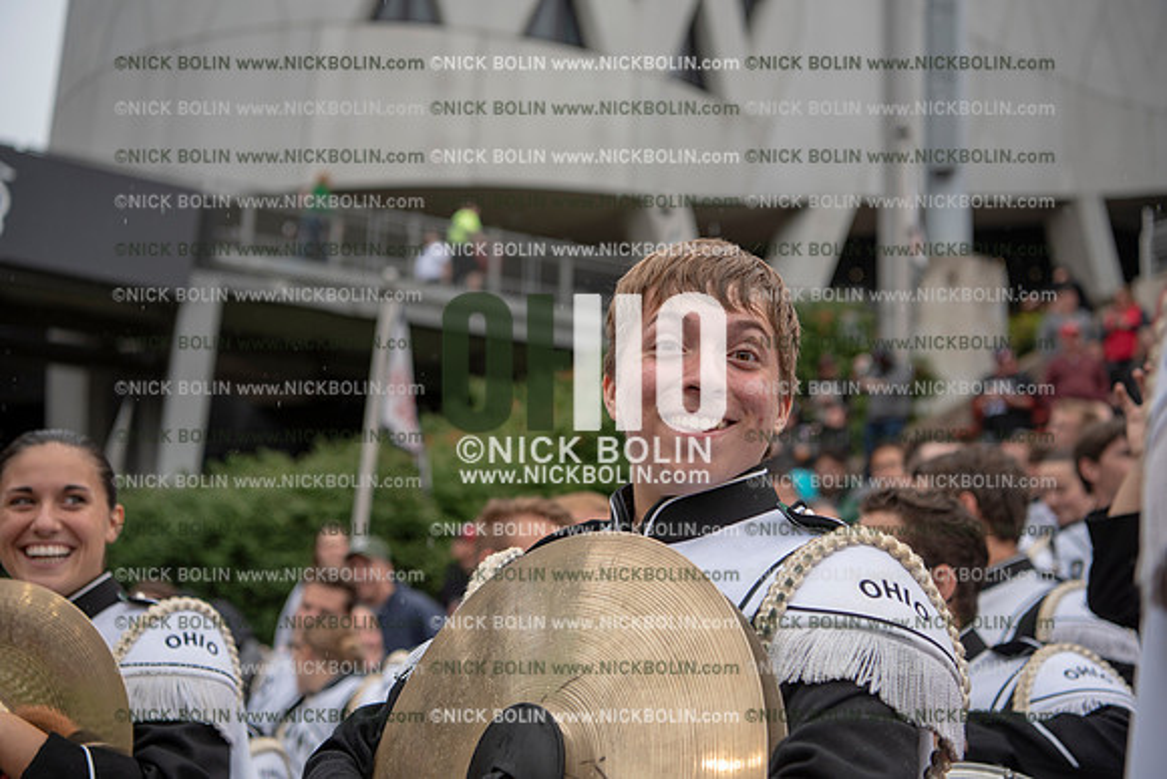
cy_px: 390
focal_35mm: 50
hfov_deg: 39.6
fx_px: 1621
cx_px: 584
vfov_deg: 27.0
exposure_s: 1/800
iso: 250
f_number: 3.5
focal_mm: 50
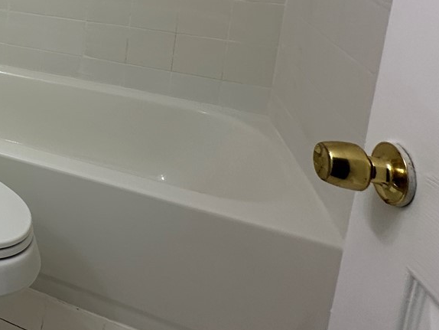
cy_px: -44
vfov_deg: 32.0
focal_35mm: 39
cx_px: -163
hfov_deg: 32.4
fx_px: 495
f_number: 2.2
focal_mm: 2.22
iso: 40
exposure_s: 1/134
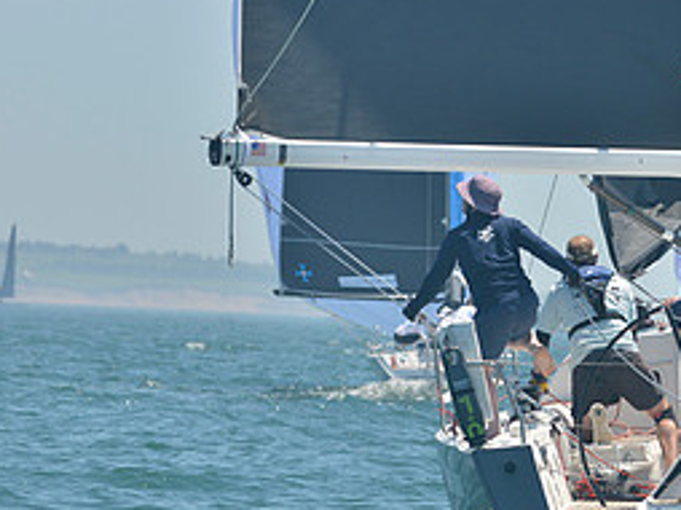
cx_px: 590
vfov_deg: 3.4
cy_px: 221
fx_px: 8648
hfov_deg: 4.5
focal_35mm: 440
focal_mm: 200
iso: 280
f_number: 7.1
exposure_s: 1/1000
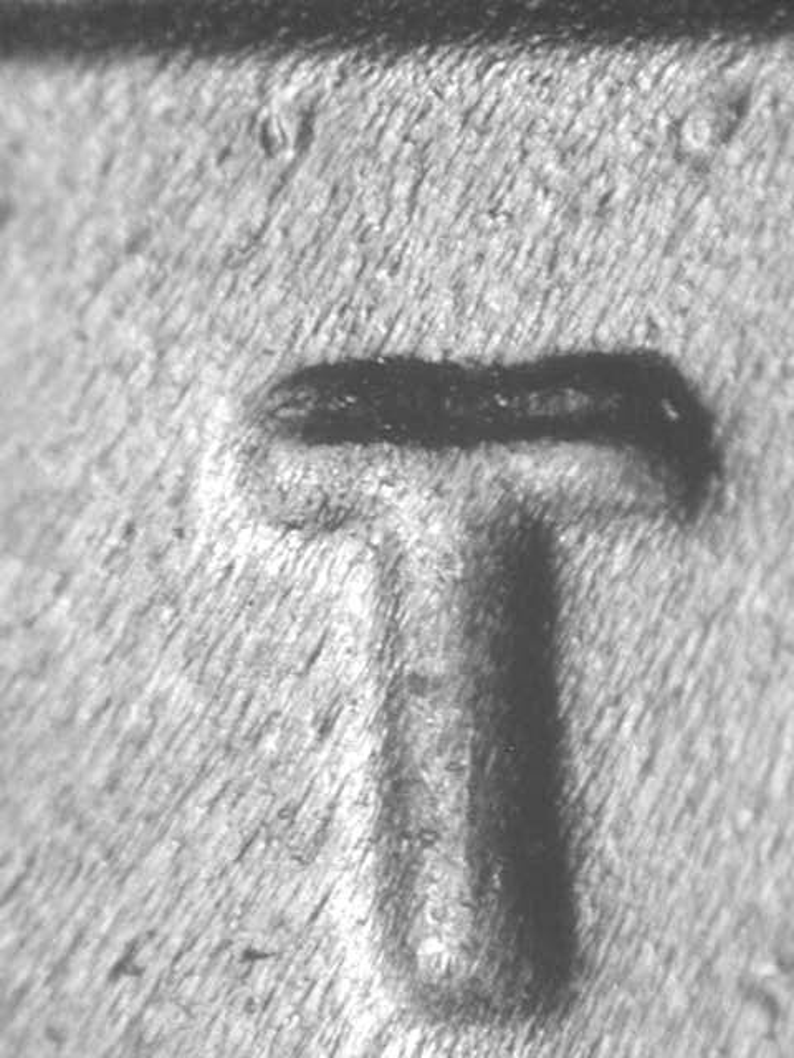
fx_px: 4710
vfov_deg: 12.8
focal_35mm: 154
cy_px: 529
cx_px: 397
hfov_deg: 9.6
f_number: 5.1
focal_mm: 32
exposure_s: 1/9.6
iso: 100
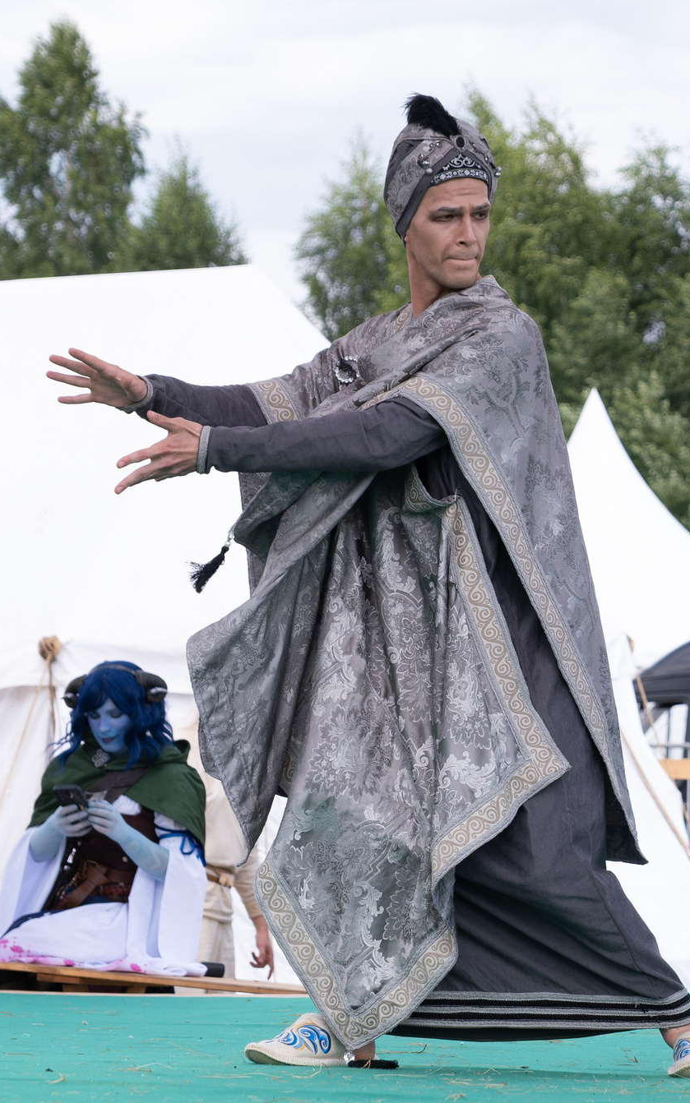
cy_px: 483
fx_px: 4151
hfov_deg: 9.5
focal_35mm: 138
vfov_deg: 15.1
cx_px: 641
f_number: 3.6
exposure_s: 1/800
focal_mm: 47
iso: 200
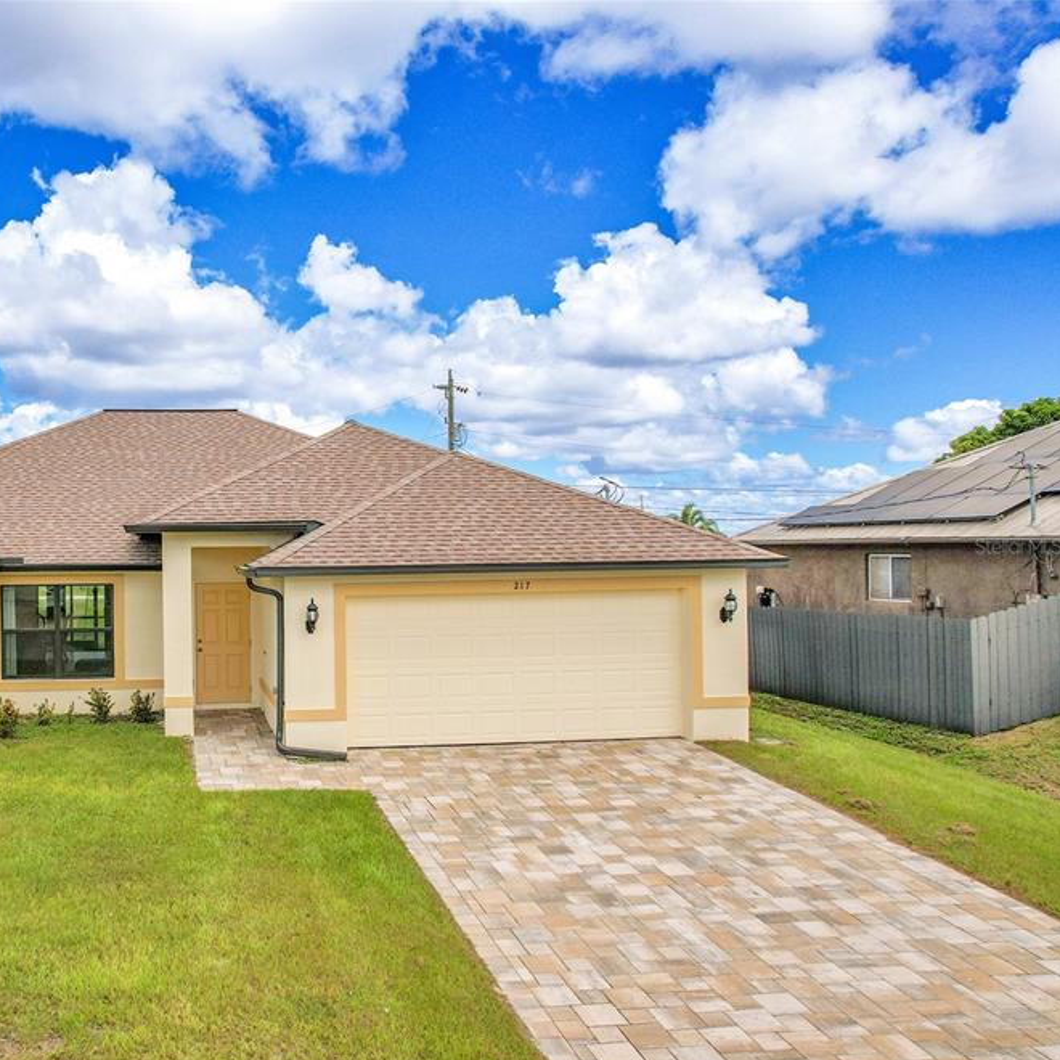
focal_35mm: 29
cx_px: 244
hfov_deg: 52.7
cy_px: 546
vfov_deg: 55.6
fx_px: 1005
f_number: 2.8
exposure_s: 1/725
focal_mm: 8.38
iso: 110
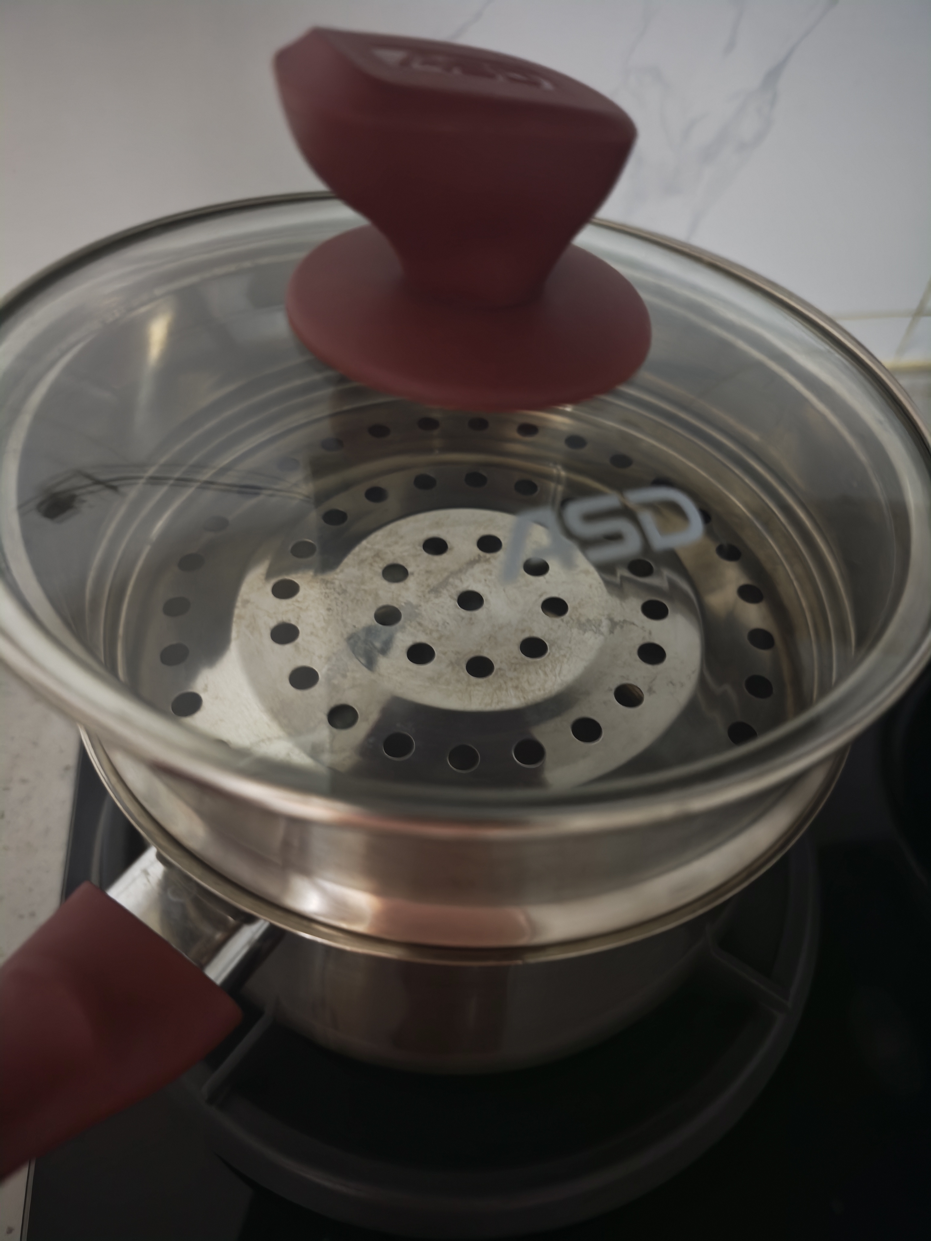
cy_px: 620
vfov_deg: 73.9
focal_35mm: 23
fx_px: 825
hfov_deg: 58.9
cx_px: 466
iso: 3200
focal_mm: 6.55
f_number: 1.6
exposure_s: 1/9
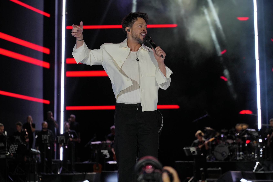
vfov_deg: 16.4
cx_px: 148
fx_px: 629
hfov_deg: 24.5
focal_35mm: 83
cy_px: 93
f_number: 2.8
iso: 800
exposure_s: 1/1250
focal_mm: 70
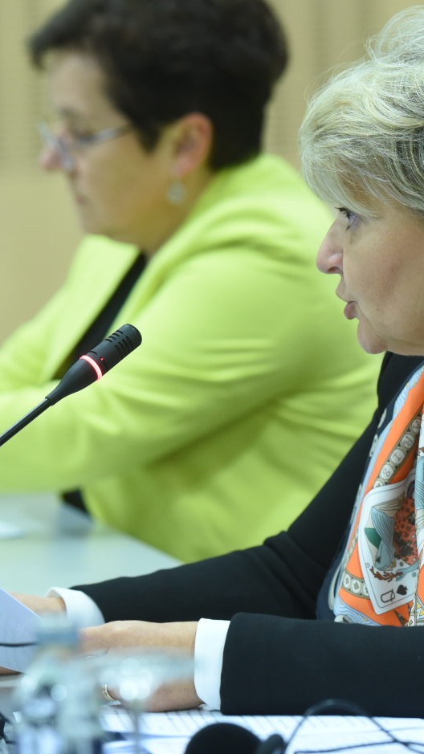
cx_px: 233
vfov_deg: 8.8
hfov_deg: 5.0
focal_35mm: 244
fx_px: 4878
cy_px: 332
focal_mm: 135
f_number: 4
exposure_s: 1/50
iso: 2500
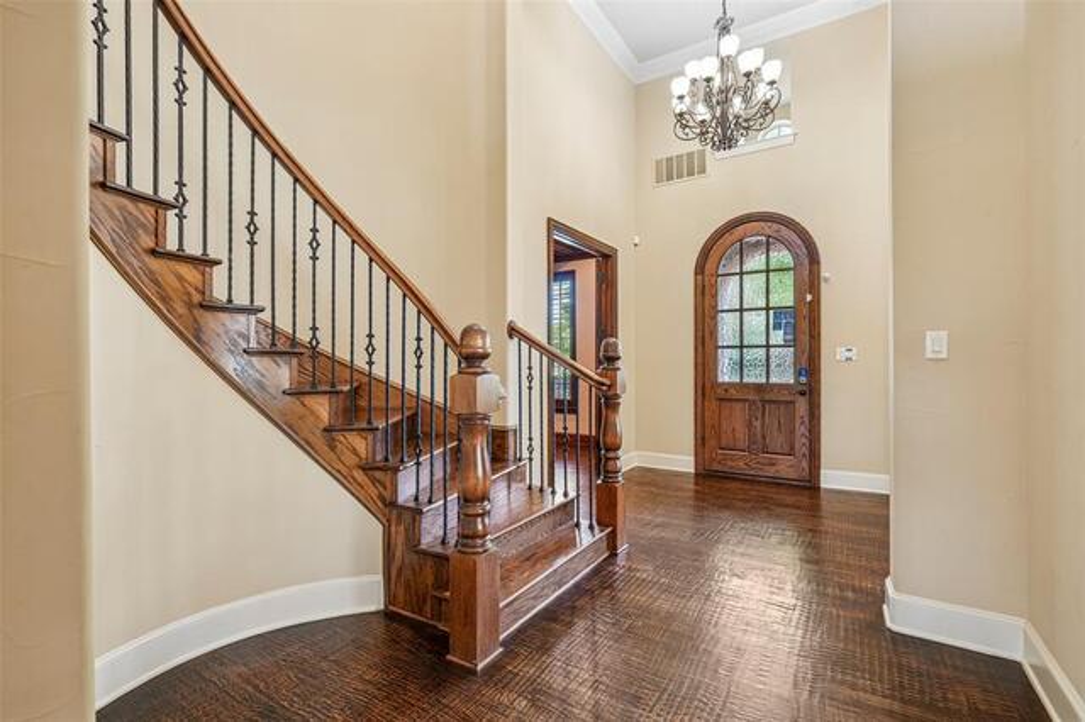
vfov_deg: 73.7
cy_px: 361
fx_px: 482
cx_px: 542
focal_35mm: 16
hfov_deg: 96.8
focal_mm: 16
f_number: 8
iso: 400
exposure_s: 1/6
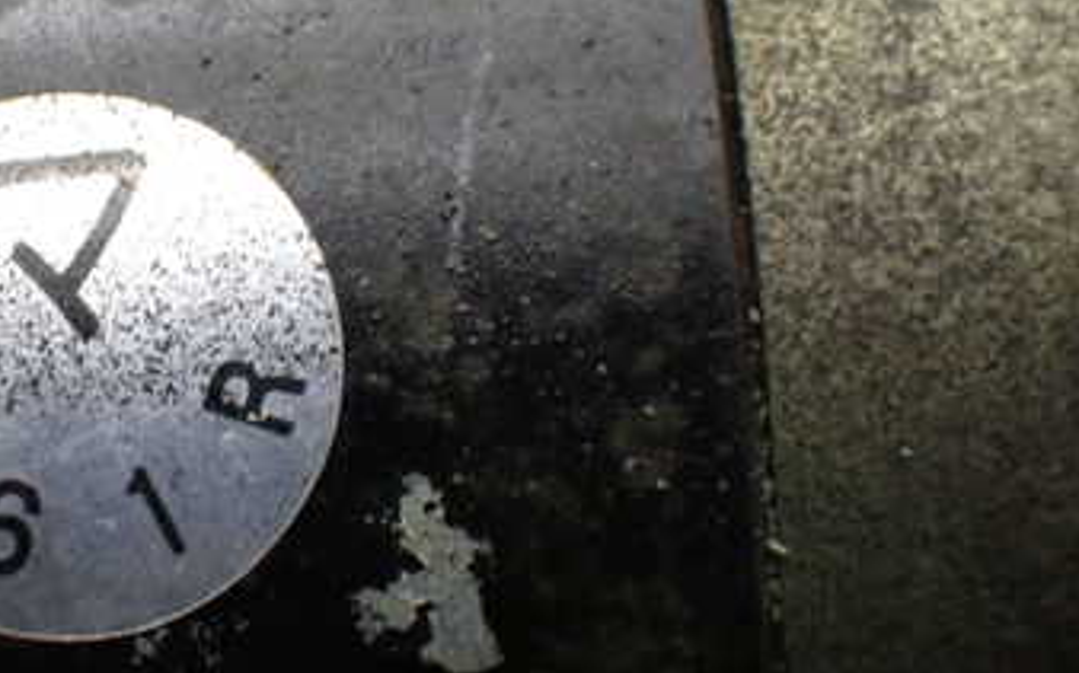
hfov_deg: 21.7
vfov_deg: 13.9
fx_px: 2763
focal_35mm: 94
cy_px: 348
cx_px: 160
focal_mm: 9.01
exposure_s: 1/80
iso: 800
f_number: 3.2
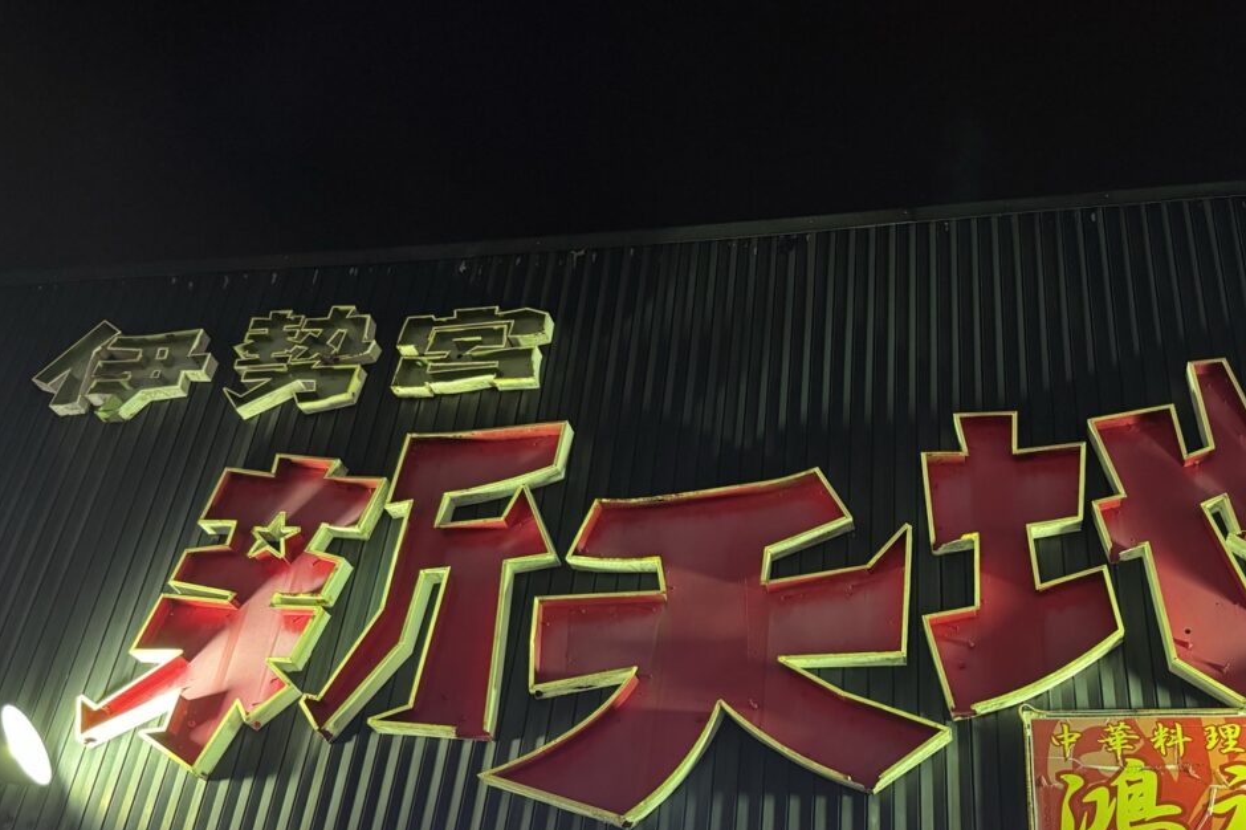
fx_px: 1176
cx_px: 822
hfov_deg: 54.8
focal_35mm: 34
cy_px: 594
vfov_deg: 38.1
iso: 800
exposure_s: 1/60
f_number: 1.78
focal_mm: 6.76
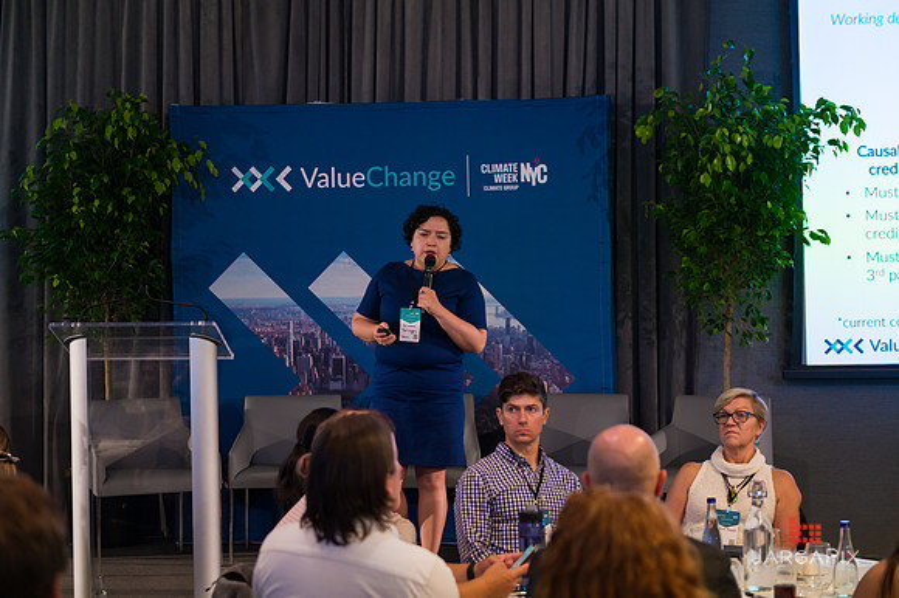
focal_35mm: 73
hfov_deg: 27.7
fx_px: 1821
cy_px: 294
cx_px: 449
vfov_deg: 18.7
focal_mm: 70
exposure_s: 1/200
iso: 1600
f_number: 3.2
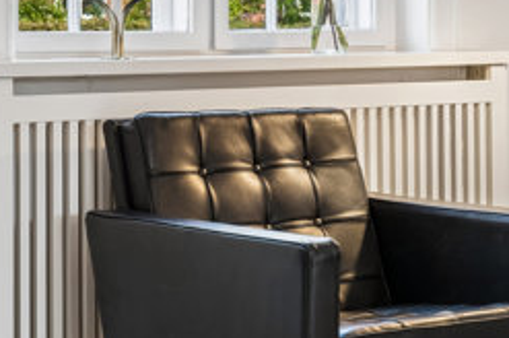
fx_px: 1878
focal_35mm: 133
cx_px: 431
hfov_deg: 15.3
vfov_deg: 10.2
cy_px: 9
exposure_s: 1/8
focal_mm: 41
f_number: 10
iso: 160
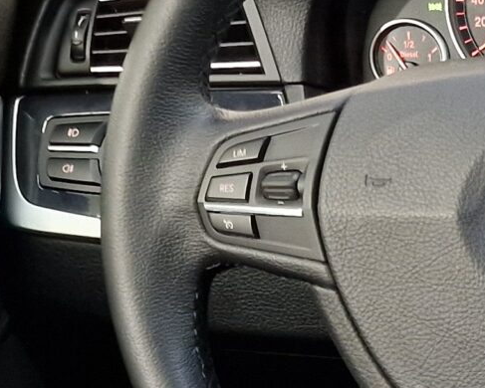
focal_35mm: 118
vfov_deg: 13.0
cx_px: 850
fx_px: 1694
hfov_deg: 14.5
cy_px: 348
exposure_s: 1/33
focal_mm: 6.4
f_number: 1.8
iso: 400
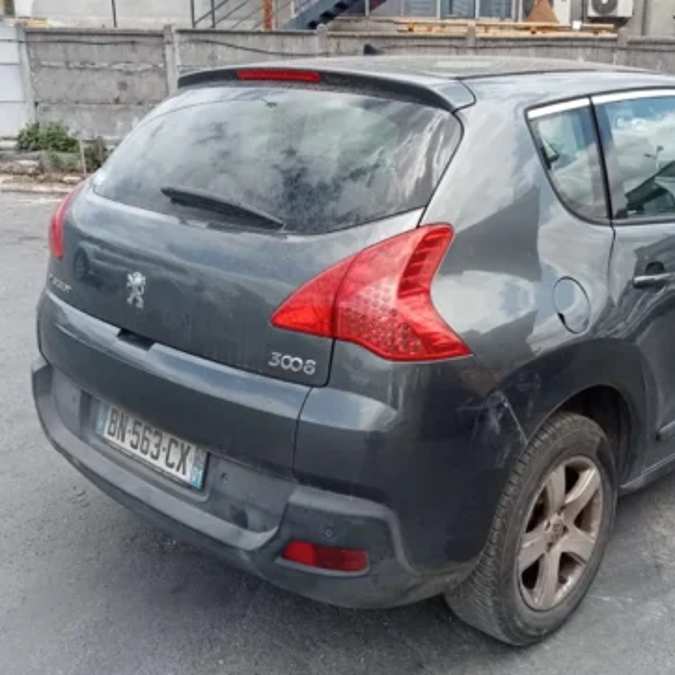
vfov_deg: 40.9
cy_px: 302
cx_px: 453
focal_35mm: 41
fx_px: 905
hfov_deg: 40.4
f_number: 2.2
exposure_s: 1/391
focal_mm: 3.46
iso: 100
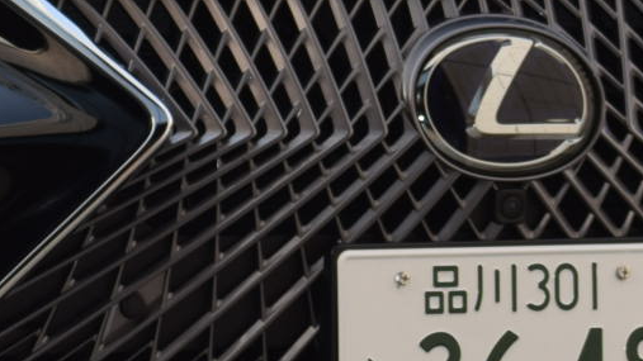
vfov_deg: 1.9
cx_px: -379
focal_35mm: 649
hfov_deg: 3.3
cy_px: -33
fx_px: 11064
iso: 100
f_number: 5.6
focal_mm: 70
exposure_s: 1/160
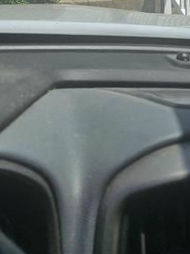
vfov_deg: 25.8
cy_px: -79
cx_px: 105
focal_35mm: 64
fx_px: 468
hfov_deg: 22.9
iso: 25
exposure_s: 1/2163
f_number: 1.8
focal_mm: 5.4
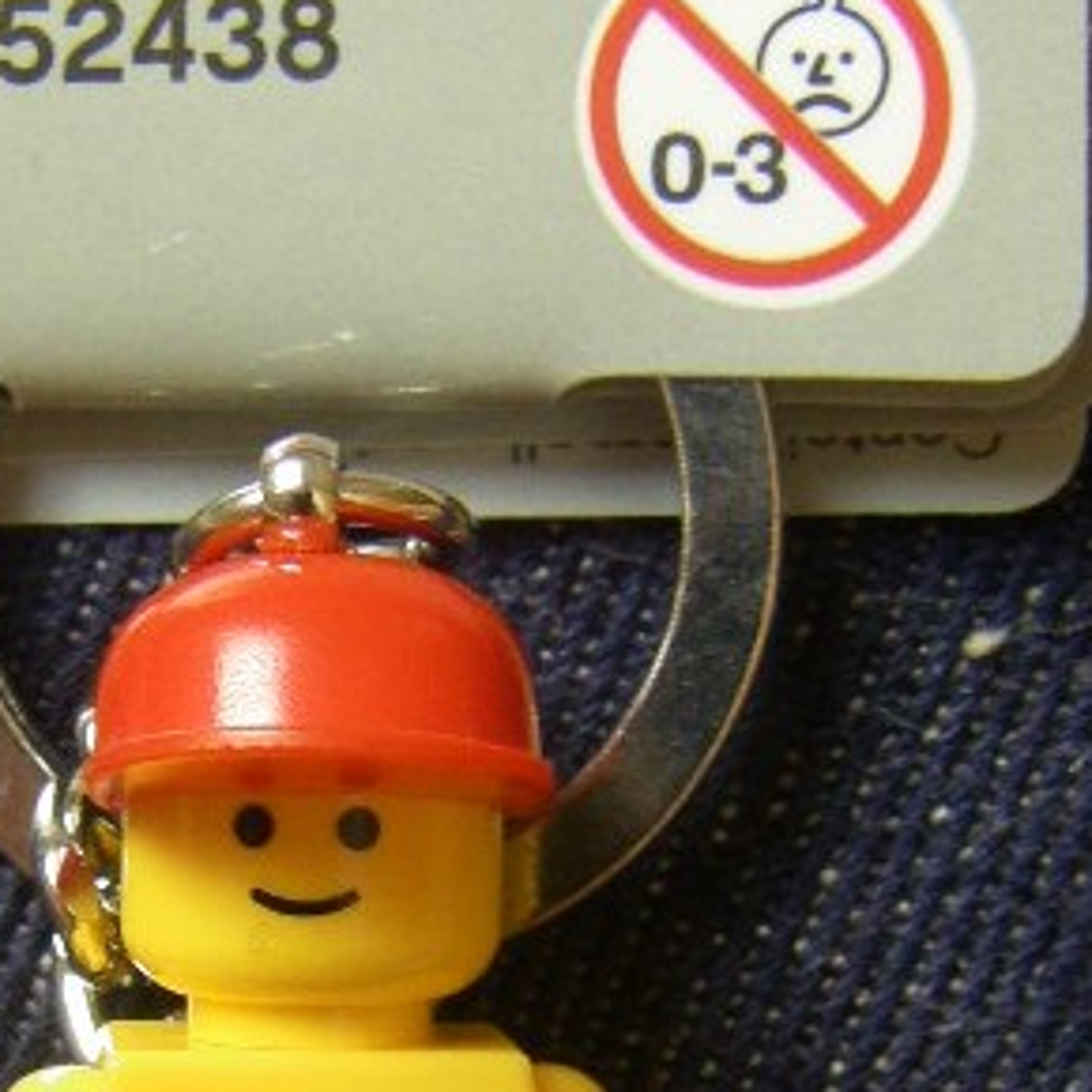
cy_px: 1066
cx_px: 309
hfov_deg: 23.2
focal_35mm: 74
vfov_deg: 22.5
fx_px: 2641
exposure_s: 1/50
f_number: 3.5
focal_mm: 6.3
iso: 160
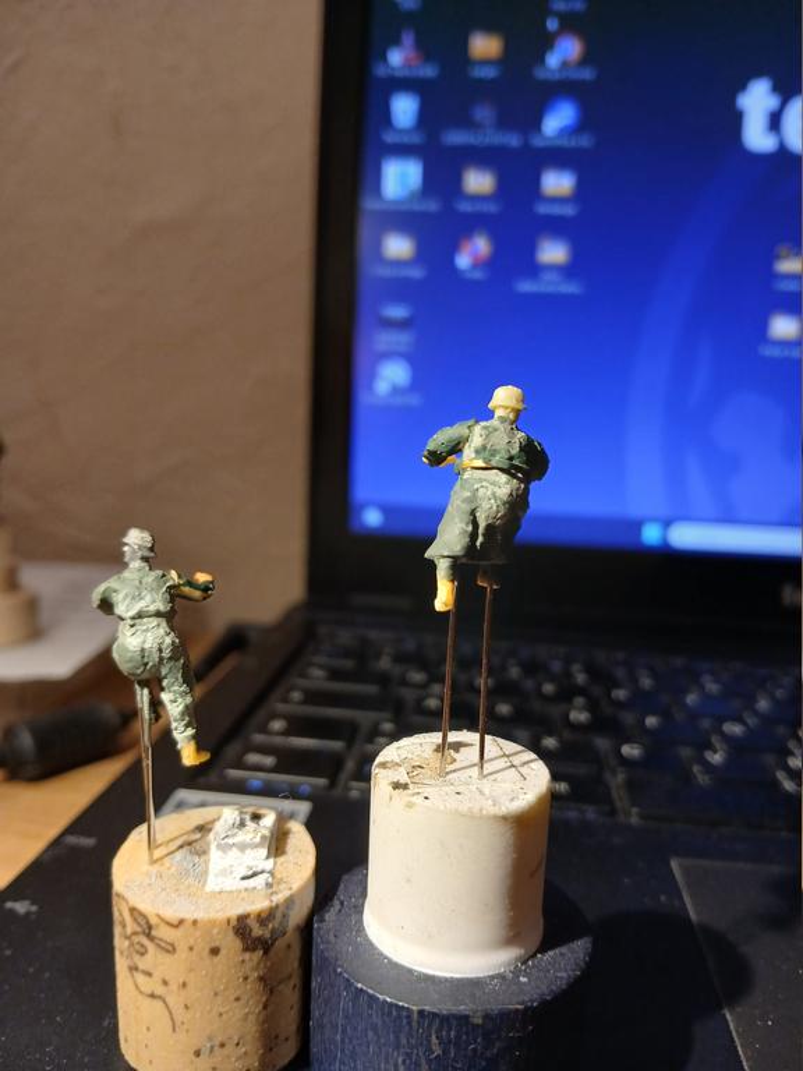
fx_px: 804
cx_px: 402
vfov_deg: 67.3
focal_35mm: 26
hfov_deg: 53.1
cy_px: 536
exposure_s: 1/50
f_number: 1.8
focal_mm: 3.98
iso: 160
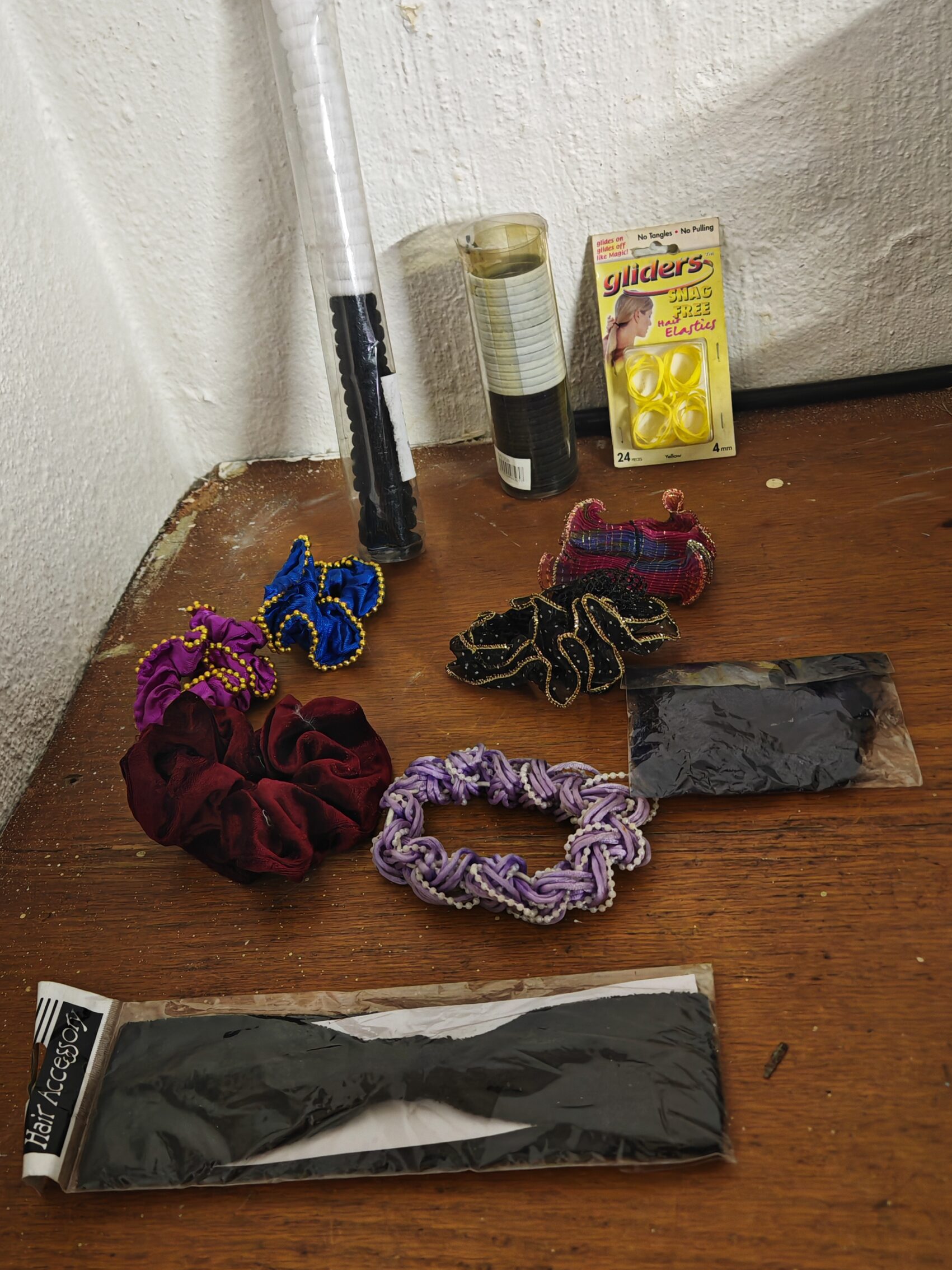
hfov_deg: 40.7
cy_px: 615
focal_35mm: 35
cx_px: 439
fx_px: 1283
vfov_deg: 52.6
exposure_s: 1/25
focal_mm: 6.67
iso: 1250
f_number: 1.9
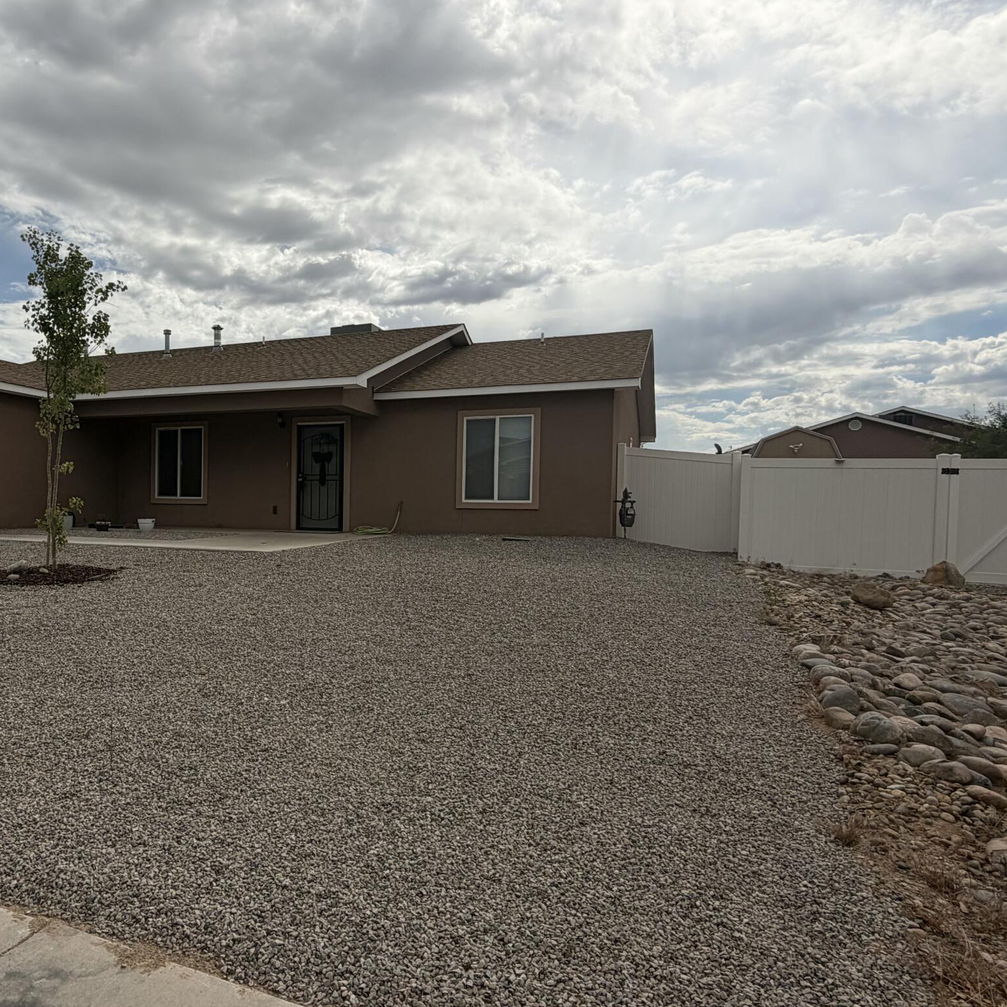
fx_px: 790
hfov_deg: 62.7
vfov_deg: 65.0
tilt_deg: -1.5
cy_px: 519
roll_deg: +0.0
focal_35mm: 24
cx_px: 302
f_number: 2.2
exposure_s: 1/1795
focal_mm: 2.22
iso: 20
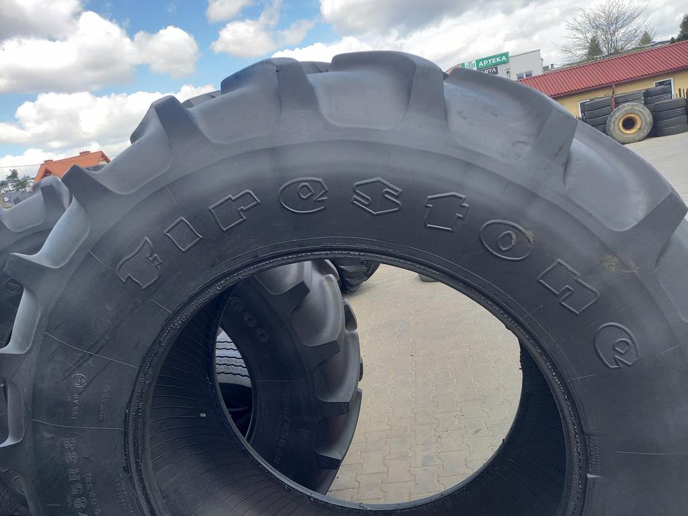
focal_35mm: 25
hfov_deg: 69.4
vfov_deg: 54.9
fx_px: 497
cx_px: 344
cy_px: 258
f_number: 1.8
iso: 50
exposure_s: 1/175
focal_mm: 4.65
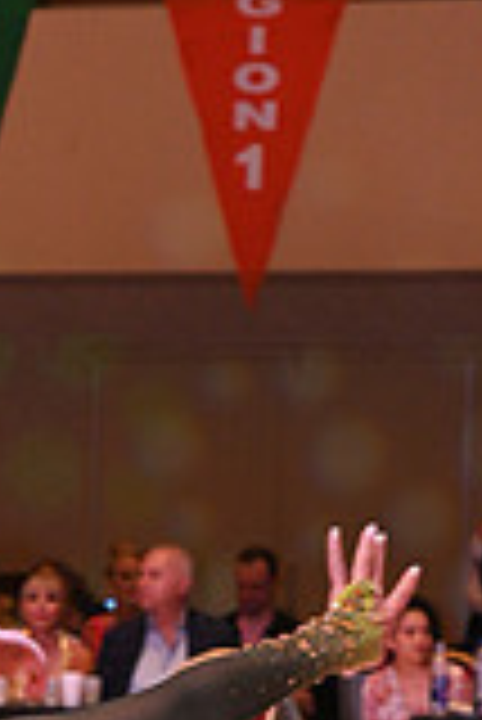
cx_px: -354
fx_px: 5090
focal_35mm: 254
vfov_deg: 7.8
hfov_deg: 5.3
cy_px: 1278
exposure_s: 1/200
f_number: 5
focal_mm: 70
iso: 2500
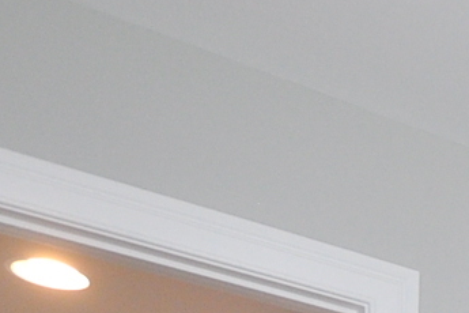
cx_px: 1066
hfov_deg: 15.1
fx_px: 1211
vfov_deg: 11.2
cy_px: 841
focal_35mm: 93
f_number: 4.5
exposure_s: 1/100
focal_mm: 10
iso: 640
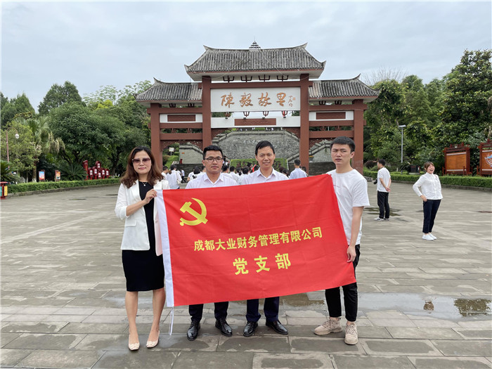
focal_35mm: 26
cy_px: 184
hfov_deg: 67.3
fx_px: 370
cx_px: 246
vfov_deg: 53.1
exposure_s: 1/1667
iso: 32
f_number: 1.6
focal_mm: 4.2
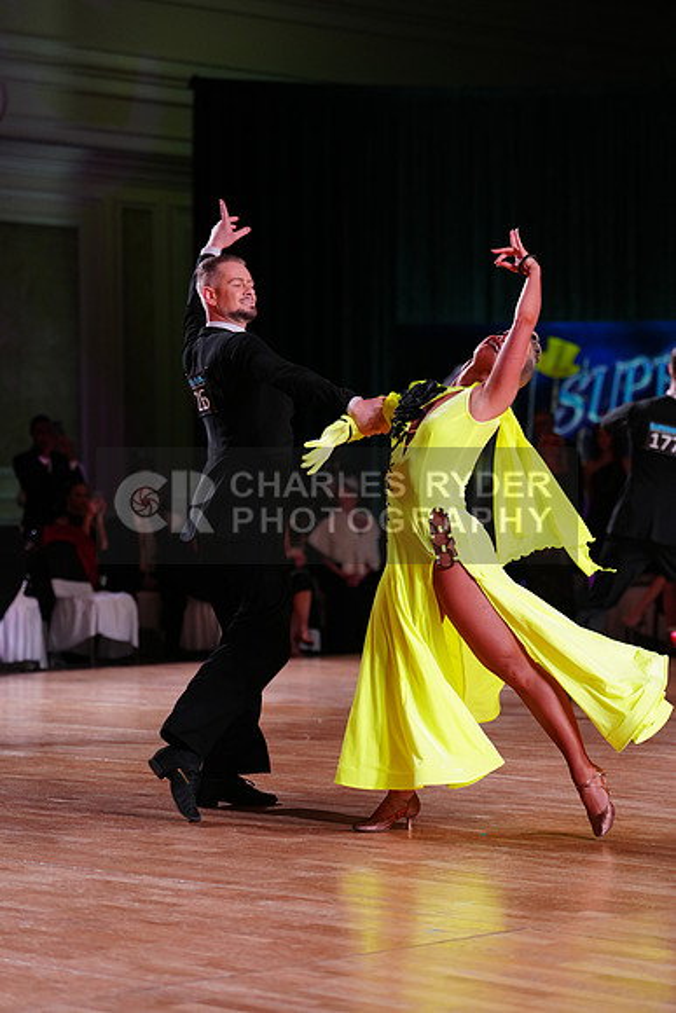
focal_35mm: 99
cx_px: 338
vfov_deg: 20.6
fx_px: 2787
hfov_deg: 13.8
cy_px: 506
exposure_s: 1/400
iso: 1250
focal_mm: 99
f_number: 2.8
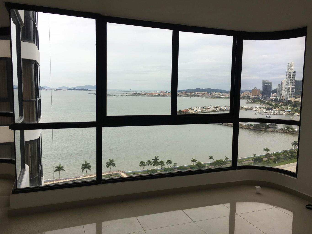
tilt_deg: -5.5
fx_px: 261
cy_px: 117
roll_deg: -1.3
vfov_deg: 48.2
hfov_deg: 61.7
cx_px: 156
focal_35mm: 29
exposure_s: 1/345
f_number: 2.2
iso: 25
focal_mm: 4.15
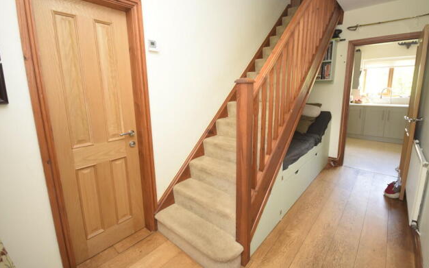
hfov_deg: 97.8
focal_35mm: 16
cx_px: 223
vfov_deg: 71.1
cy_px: 122
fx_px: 187
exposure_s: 1/60
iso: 1000
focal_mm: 10
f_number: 4
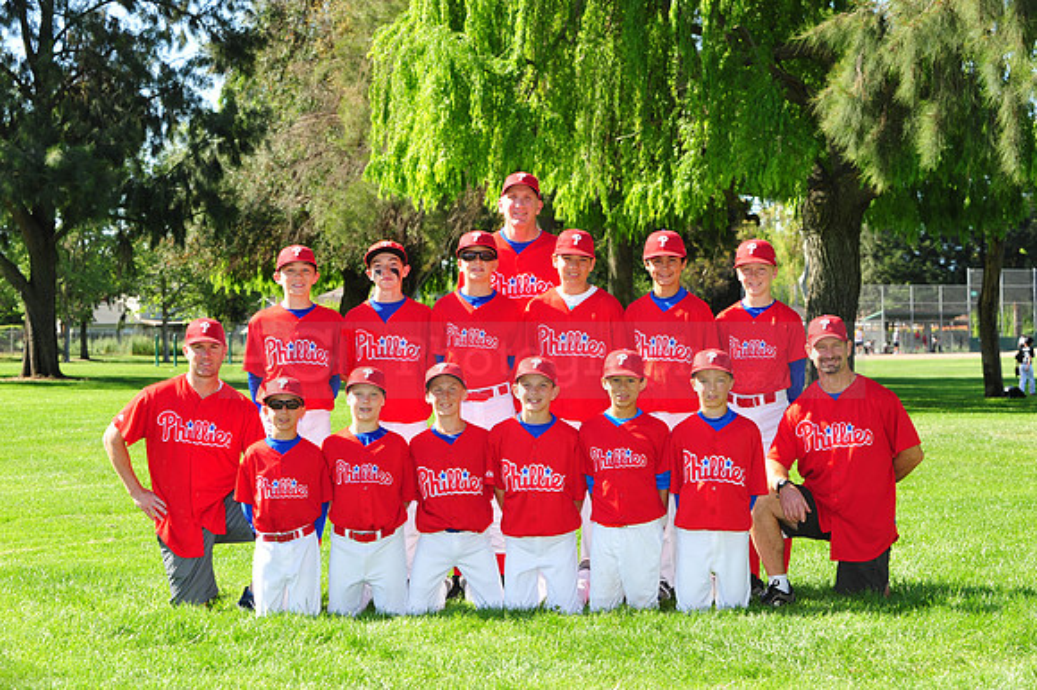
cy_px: 345
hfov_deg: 23.7
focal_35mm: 86
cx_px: 518
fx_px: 2476
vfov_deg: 15.9
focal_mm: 86
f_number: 8
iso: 200
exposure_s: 1/160
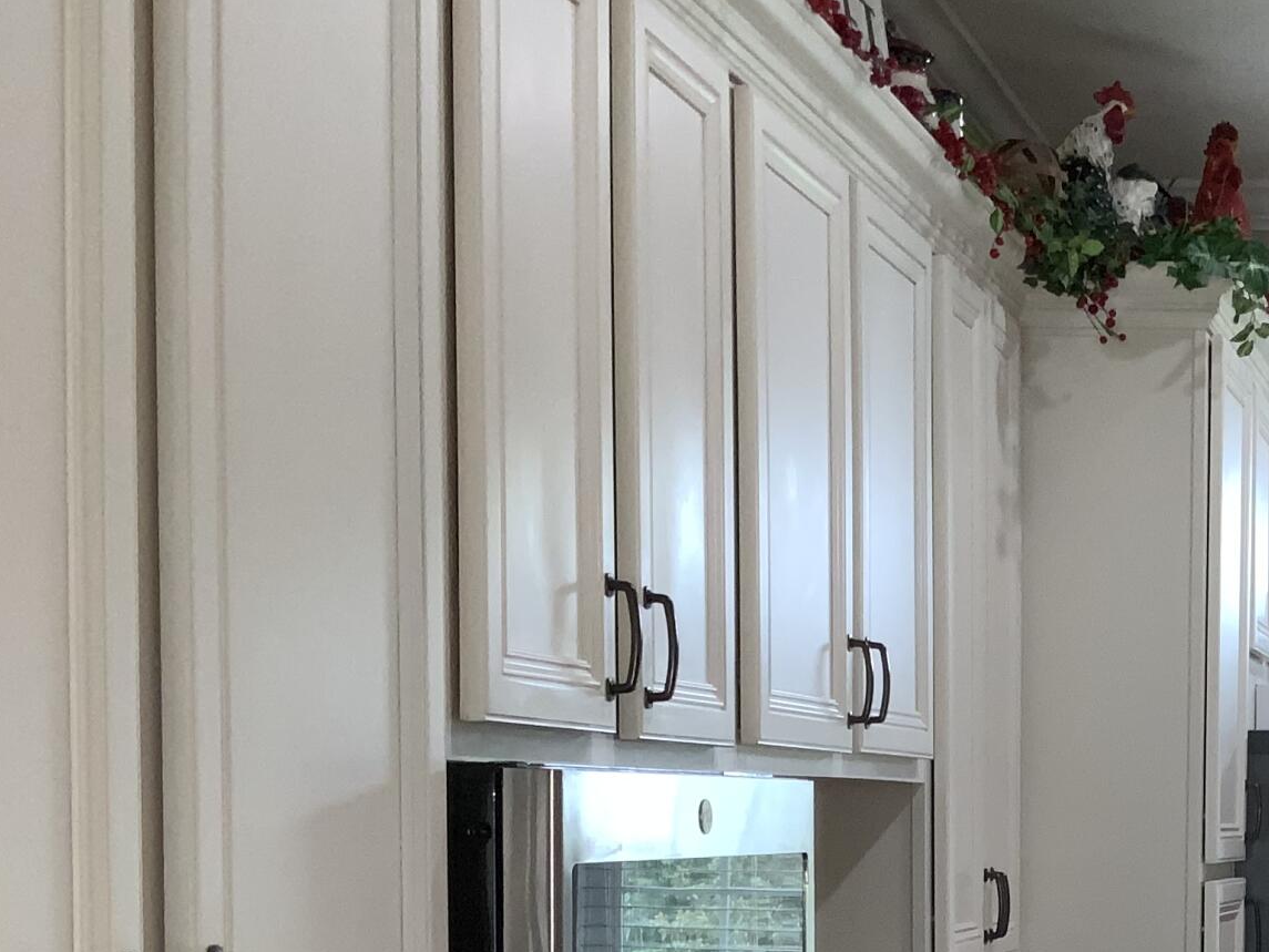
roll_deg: -0.5
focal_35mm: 76
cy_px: 961
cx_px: 1406
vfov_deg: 18.8
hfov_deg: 24.0
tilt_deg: -2.5
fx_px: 2786
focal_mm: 3
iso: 64
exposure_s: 1/60
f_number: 1.8
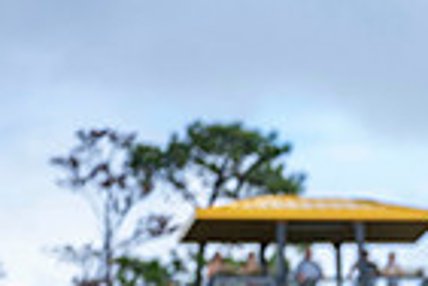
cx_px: 804
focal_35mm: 255
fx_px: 3031
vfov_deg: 5.3
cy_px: 583
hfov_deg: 7.8
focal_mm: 62
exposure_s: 1/1250
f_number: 2.8
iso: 320
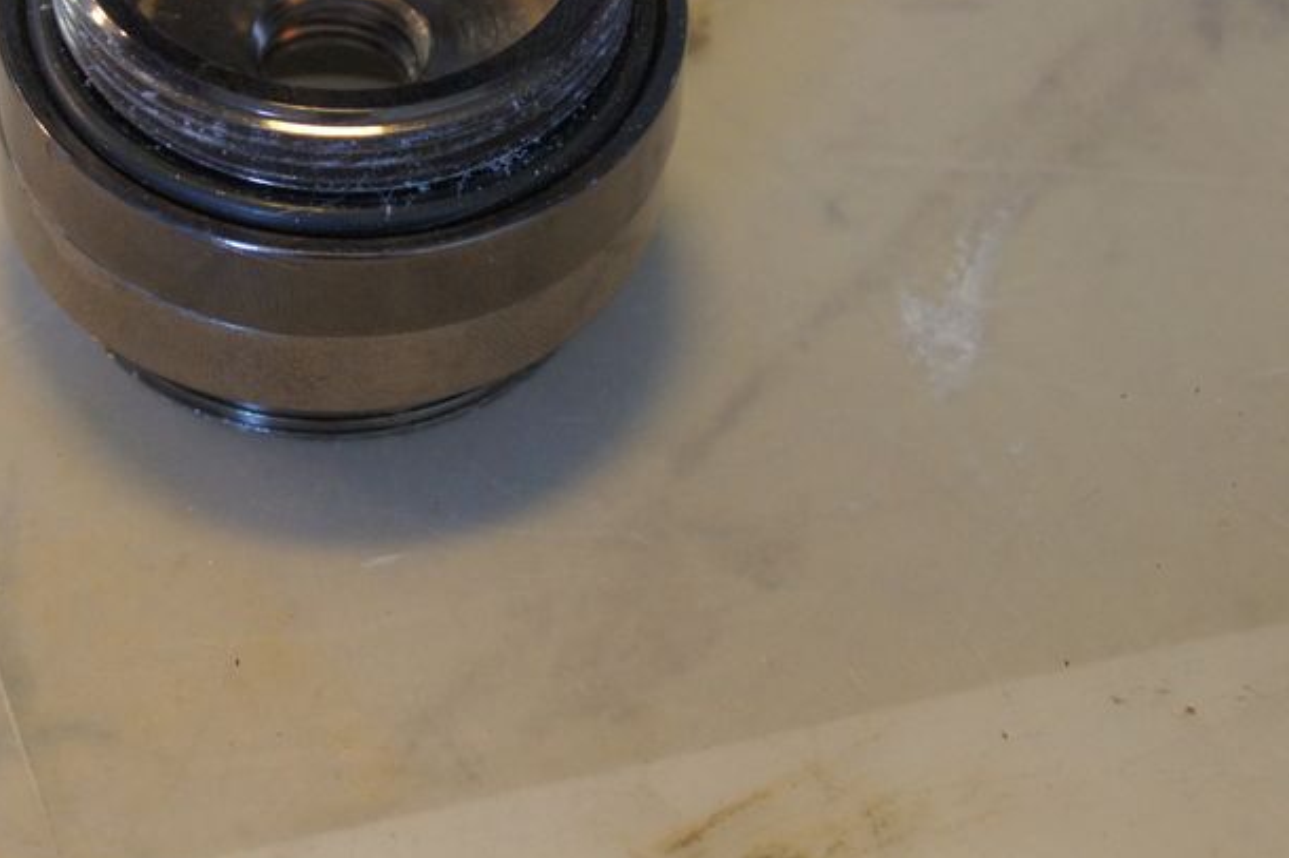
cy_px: 239
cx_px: 479
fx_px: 5798
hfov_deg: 12.7
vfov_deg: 8.5
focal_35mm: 162
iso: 800
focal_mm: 55
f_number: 5.6
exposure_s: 1/60
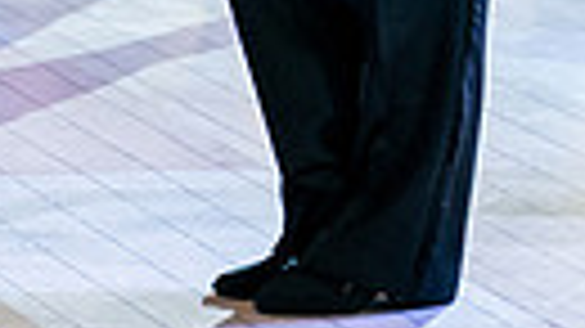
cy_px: -603
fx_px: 7706
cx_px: 85
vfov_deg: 2.4
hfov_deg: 4.3
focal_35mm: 497
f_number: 2.8
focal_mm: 93
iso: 4000
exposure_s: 1/640
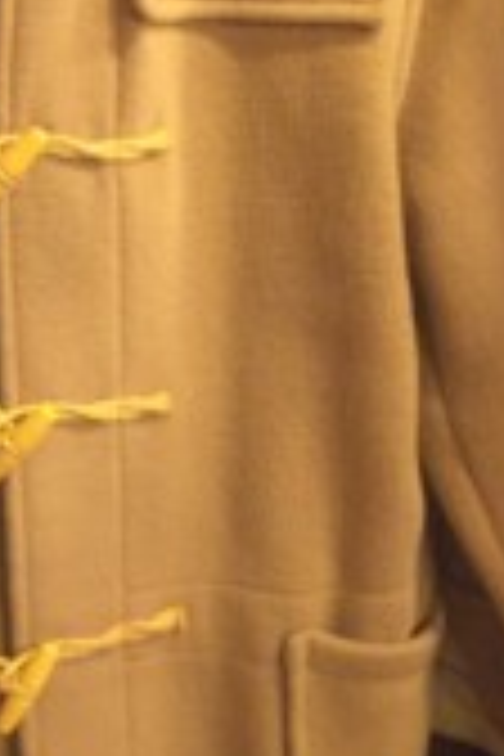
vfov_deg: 25.1
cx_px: -9
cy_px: 392
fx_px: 1701
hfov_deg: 16.5
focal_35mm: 81
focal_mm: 4.15
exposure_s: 1/30
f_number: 2.2
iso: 250
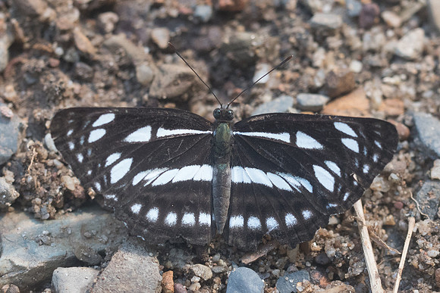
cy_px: 171
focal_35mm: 441
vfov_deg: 3.1
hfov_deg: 4.7
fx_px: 5392
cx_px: 220
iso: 1000
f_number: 4
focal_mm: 150
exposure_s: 1/400
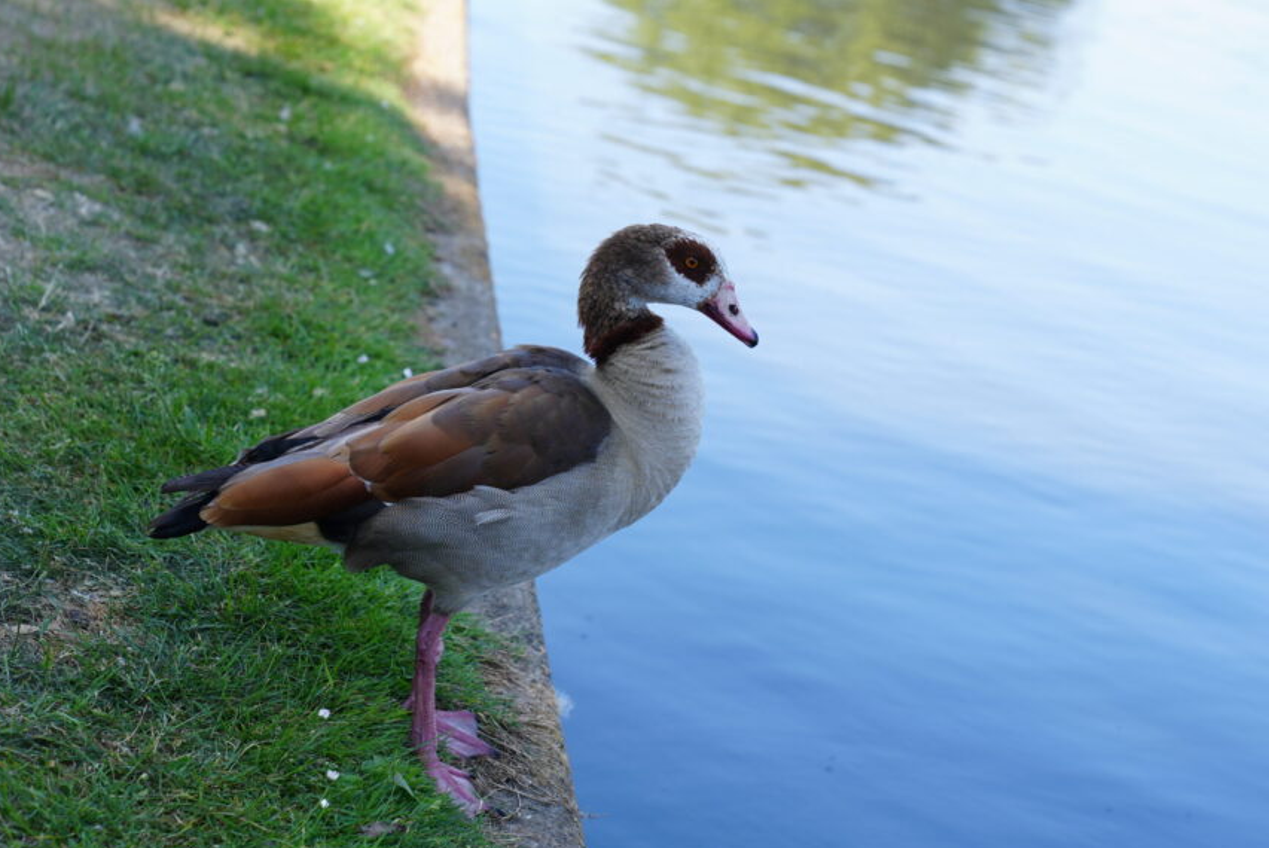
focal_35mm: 84
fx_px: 2963
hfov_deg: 24.2
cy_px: 473
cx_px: 555
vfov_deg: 16.3
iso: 80
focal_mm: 70
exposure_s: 1/100
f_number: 4.5
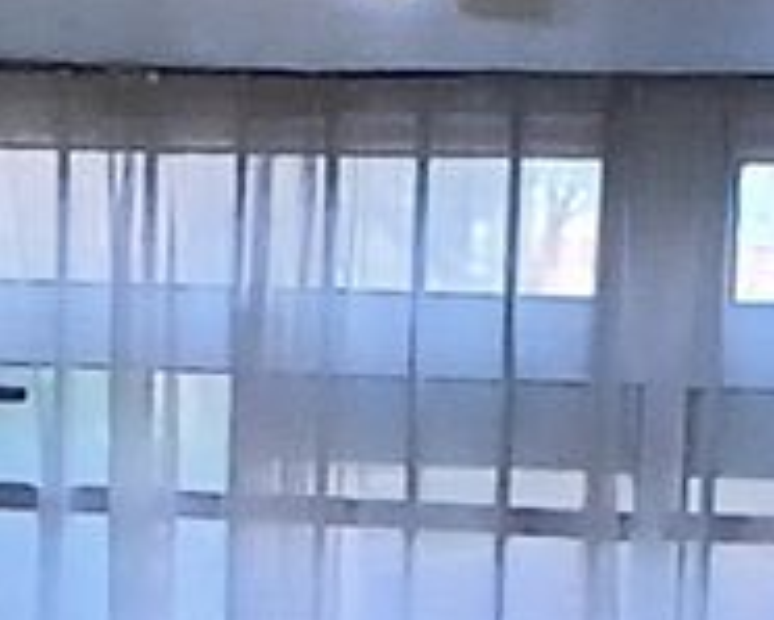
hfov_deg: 19.3
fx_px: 2269
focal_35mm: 99
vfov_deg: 14.1
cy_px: 1047
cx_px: 437
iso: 125
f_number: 2.2
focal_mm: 1.4
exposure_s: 1/33.3
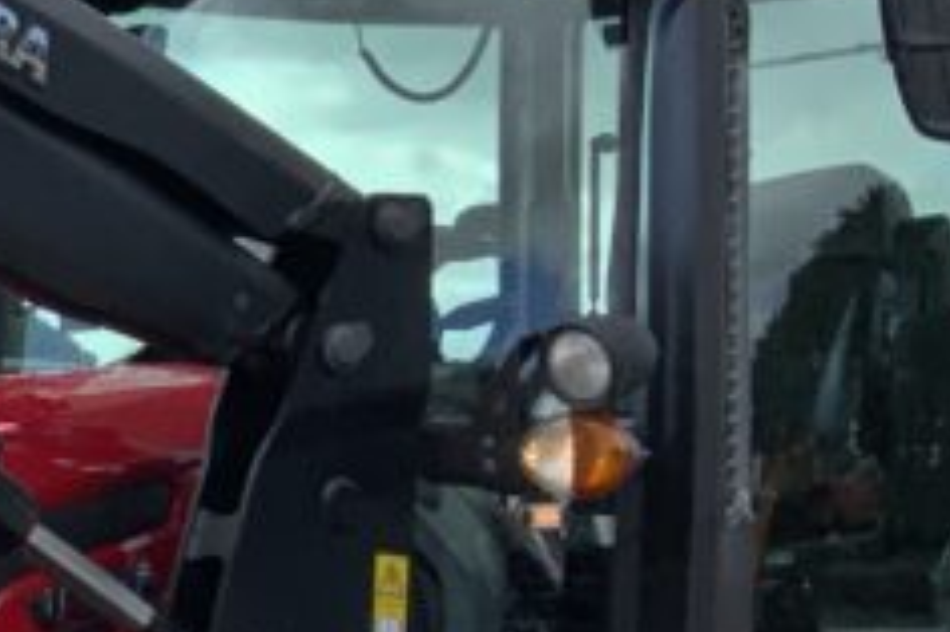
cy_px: 266
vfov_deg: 10.5
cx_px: -958
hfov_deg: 13.4
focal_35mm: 131
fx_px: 3454
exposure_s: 1/1451
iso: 16
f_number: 1.8
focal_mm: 3
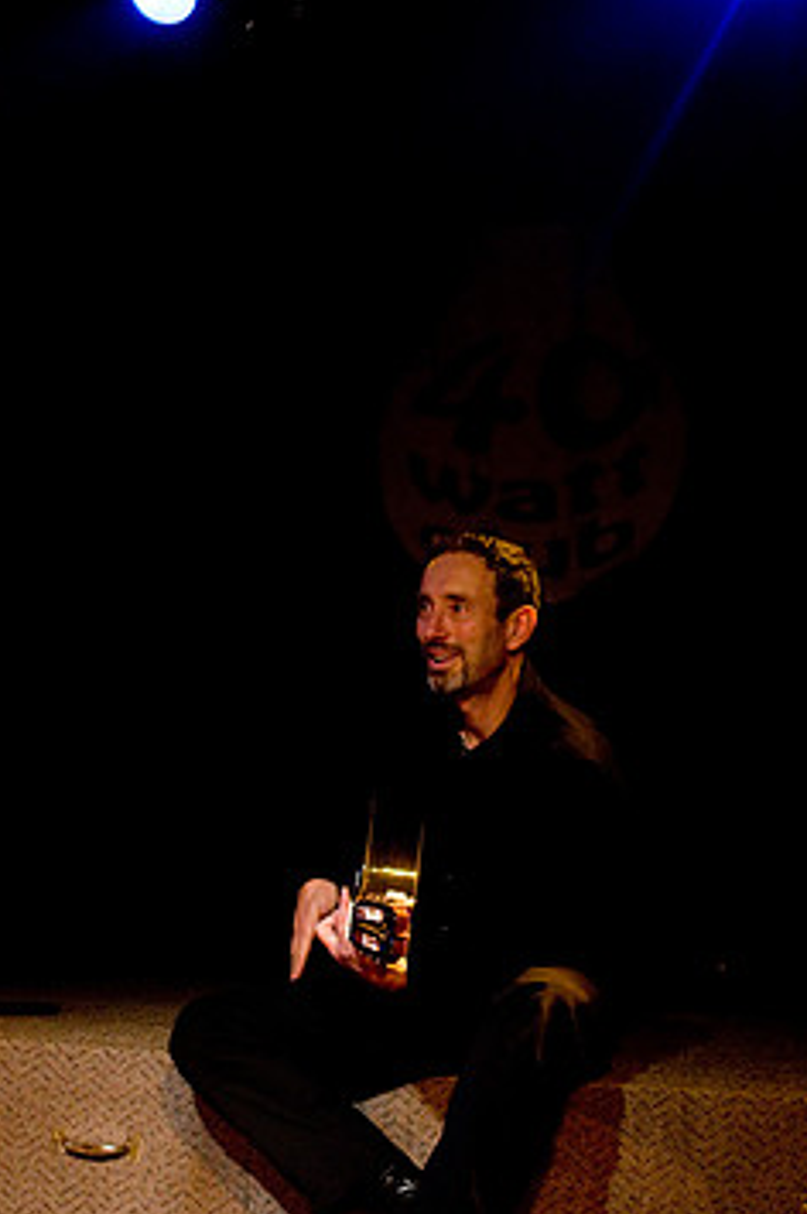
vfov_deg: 30.2
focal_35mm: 67
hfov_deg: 20.4
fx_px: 2245
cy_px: 735
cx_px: 439
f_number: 2.8
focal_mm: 35
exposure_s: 1/80
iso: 800
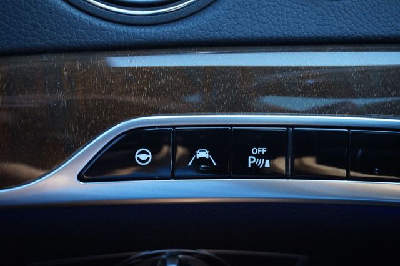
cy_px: 133
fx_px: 550
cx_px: 200
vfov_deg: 27.2
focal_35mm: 50
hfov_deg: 40.0
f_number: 5
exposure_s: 1/60
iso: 1600
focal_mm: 33
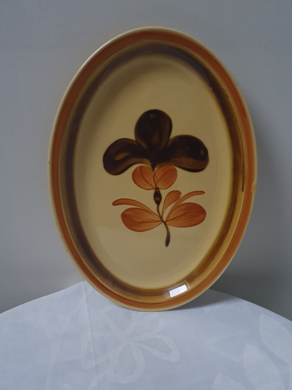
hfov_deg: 53.1
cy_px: 195
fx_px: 292
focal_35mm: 26
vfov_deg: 67.3
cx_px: 146
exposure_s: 1/50
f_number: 1.5
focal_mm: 4.32
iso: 320
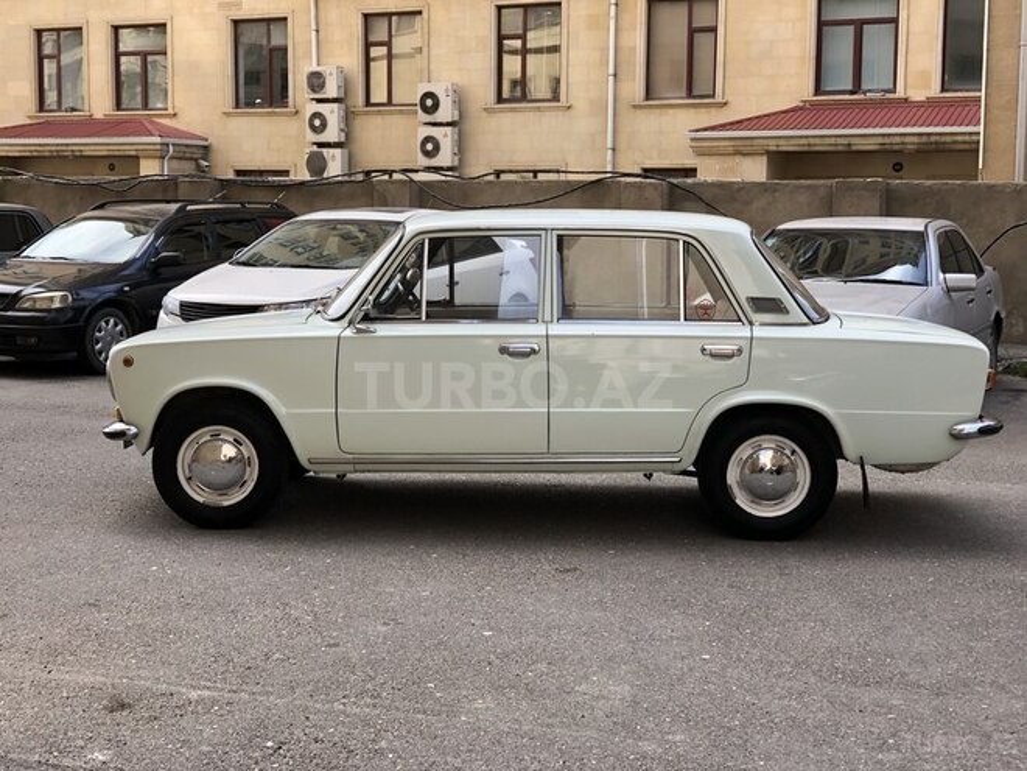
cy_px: 386
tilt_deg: -6.7
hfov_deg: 36.8
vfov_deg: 28.0
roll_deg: -0.1
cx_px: 514
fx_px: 1543
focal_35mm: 52
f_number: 2.4
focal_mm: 6
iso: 16
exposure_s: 1/142
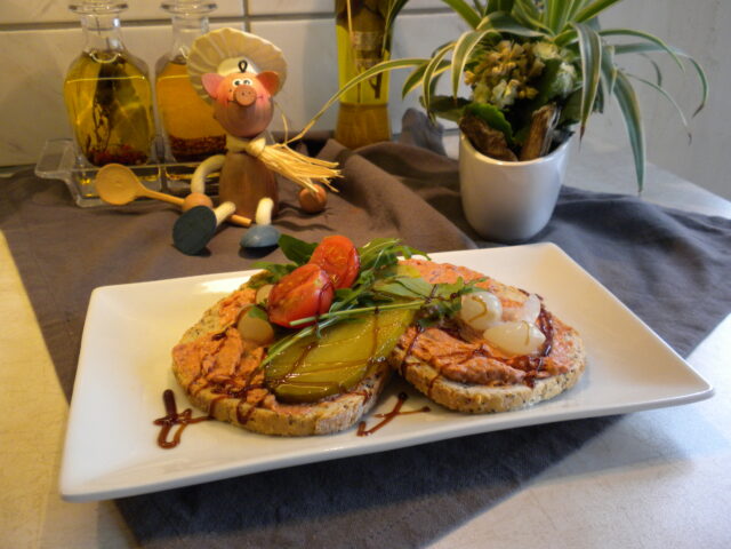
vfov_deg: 38.7
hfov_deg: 50.1
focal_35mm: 37
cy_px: 274
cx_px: 366
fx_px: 781
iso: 267
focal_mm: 6.6
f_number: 3.5
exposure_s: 1/76.2
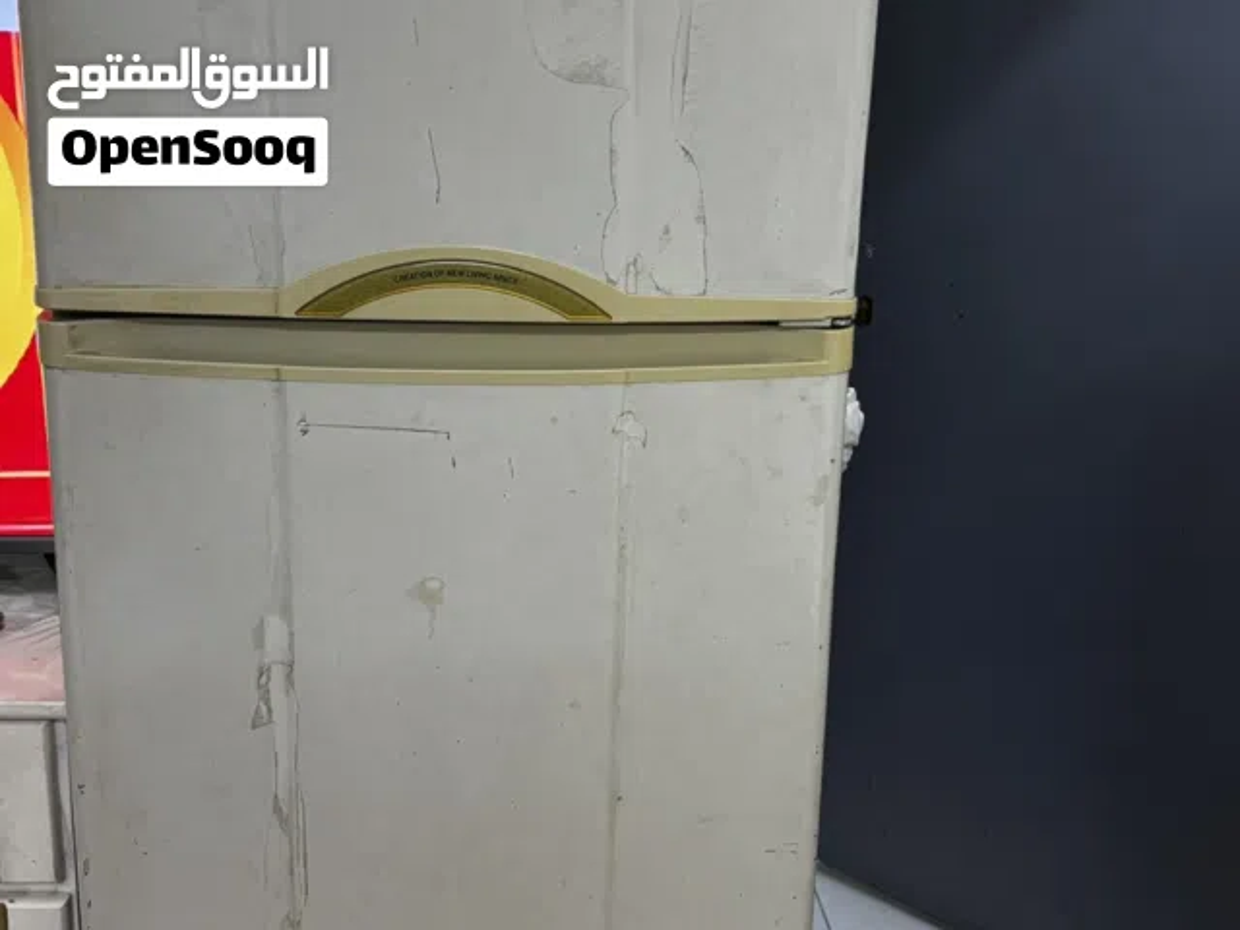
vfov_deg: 53.1
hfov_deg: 67.3
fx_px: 931
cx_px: 620
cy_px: 465
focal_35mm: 26
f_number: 1.6
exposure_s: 1/60
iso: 500
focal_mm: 5.96
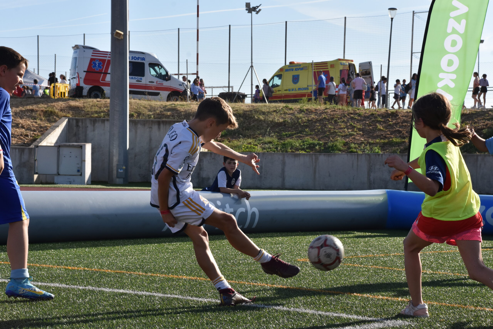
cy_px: 164
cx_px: 246
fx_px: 1274
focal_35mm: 93
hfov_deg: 21.9
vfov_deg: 14.7
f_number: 7.1
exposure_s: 1/800
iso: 500
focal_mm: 62
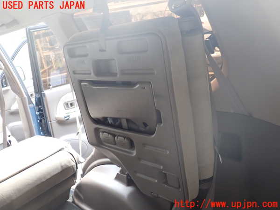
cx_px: 140
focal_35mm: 30
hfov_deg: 60.0
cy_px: 105
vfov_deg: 46.8
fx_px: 243
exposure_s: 1/30
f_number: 2.3
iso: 200
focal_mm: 5.4
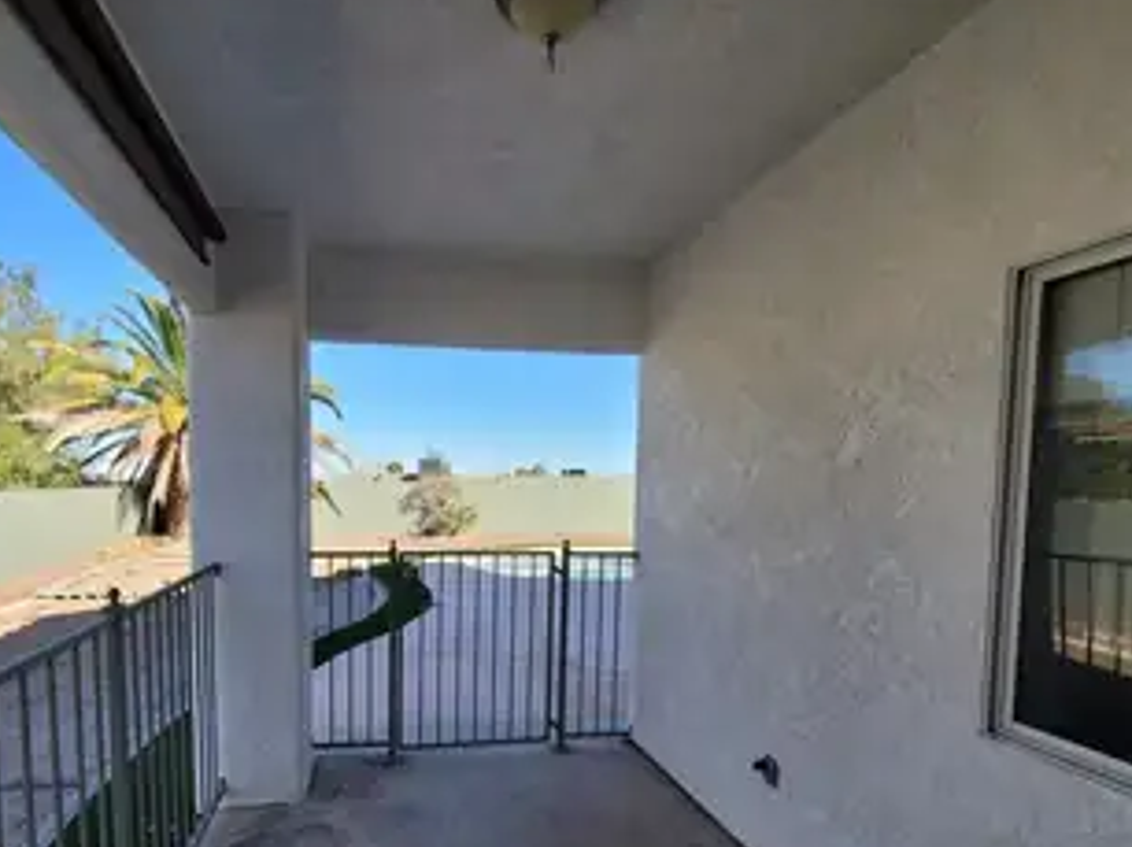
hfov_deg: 89.9
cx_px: 451
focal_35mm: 17
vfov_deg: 73.5
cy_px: 525
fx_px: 555
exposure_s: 1/924
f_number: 2.2
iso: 64
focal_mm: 2.2
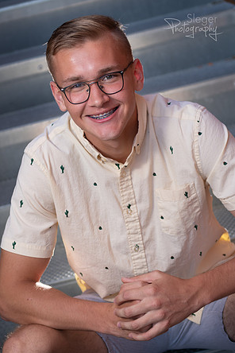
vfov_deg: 19.5
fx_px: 1028
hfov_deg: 13.0
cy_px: 180
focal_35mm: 105
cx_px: 118
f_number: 2.8
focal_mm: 55
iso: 100
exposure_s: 1/320
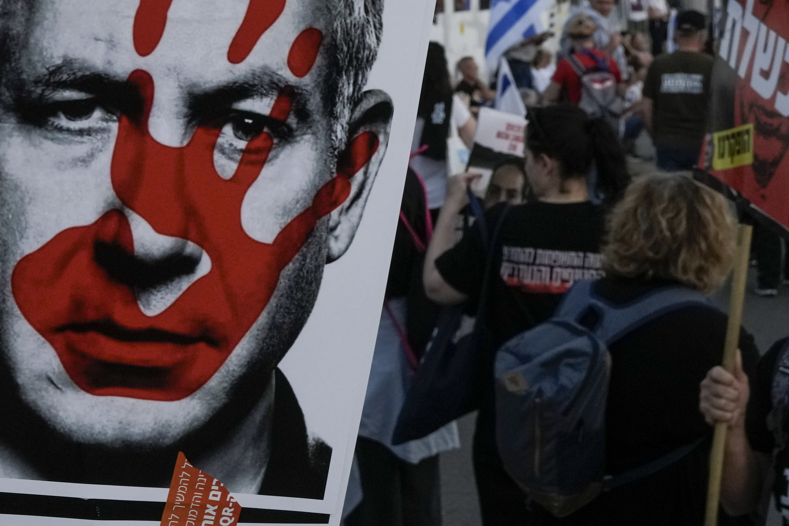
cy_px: 129
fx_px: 1863
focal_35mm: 85
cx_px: 473
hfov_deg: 23.9
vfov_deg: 16.0
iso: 1600
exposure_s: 1/250
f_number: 9
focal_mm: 35
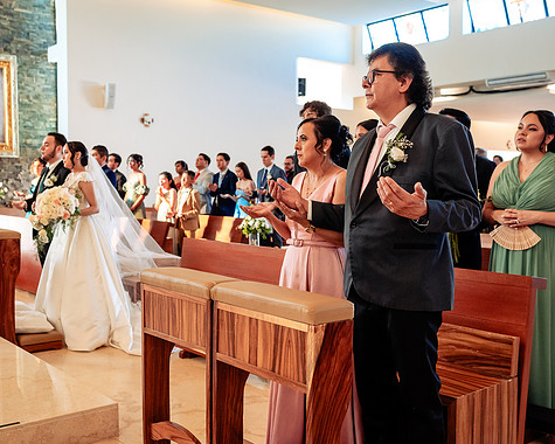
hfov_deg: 44.6
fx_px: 673
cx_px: 227
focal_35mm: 41
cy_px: 219
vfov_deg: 36.5
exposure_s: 1/125
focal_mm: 35
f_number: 4.5
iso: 2000
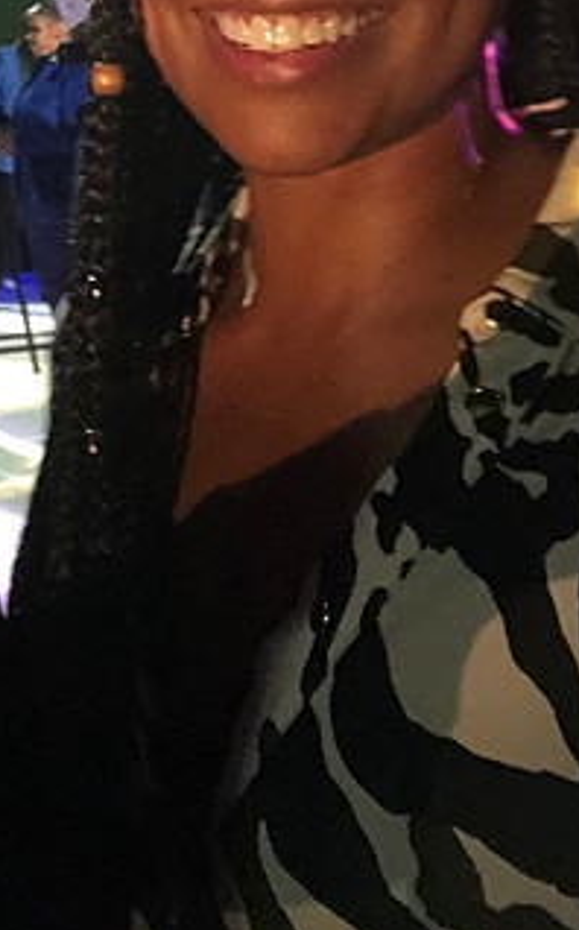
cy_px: 181
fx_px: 1570
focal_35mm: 62
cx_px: 155
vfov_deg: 32.1
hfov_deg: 20.8
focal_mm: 2.87
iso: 640
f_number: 2.2
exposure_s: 1/30
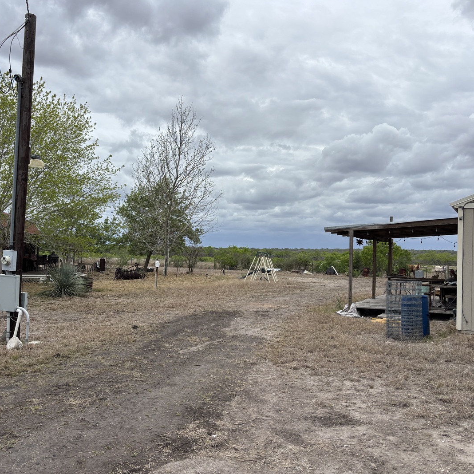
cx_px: 214
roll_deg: -1.6
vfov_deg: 52.5
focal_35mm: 31
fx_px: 480
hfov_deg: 52.5
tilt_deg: +1.6
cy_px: 235
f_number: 1.6
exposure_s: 1/5952
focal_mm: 5.96
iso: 50
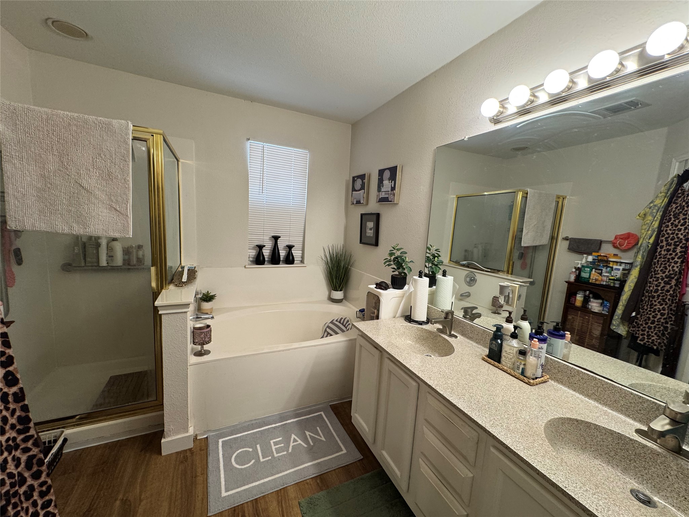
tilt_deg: -7.1
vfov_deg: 85.7
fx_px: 279
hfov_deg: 102.1
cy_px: 258
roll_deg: -3.4
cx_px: 344
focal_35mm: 14
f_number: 2.2
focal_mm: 2.22
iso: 160
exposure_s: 1/60
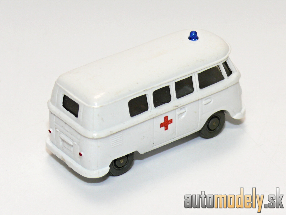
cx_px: 143
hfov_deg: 13.5
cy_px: 108
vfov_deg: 10.2
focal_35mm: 146
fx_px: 1206
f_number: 4
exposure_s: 1/30
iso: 100
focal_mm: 17.3
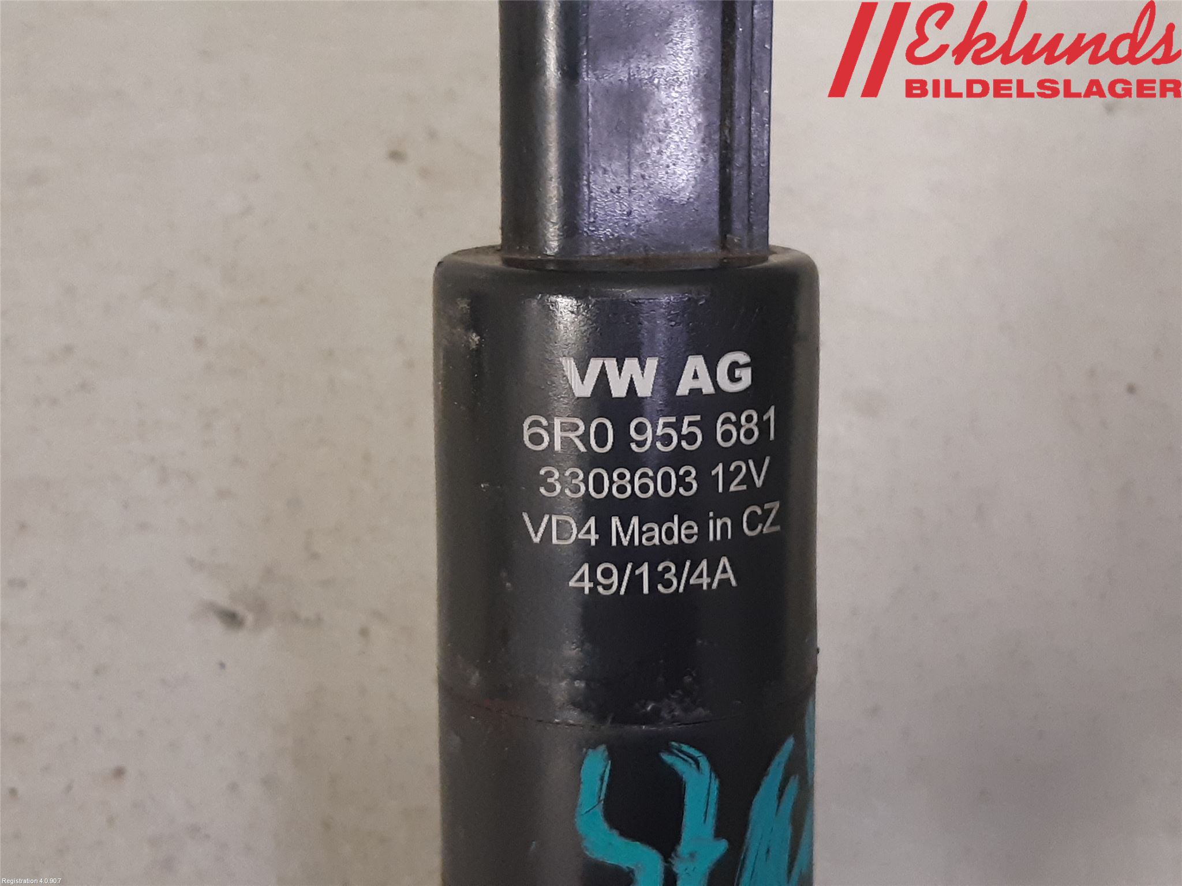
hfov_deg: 67.3
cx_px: 591
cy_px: 443
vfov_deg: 53.1
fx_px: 888
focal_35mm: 26
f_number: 1.7
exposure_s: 1/50
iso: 250
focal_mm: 3.93
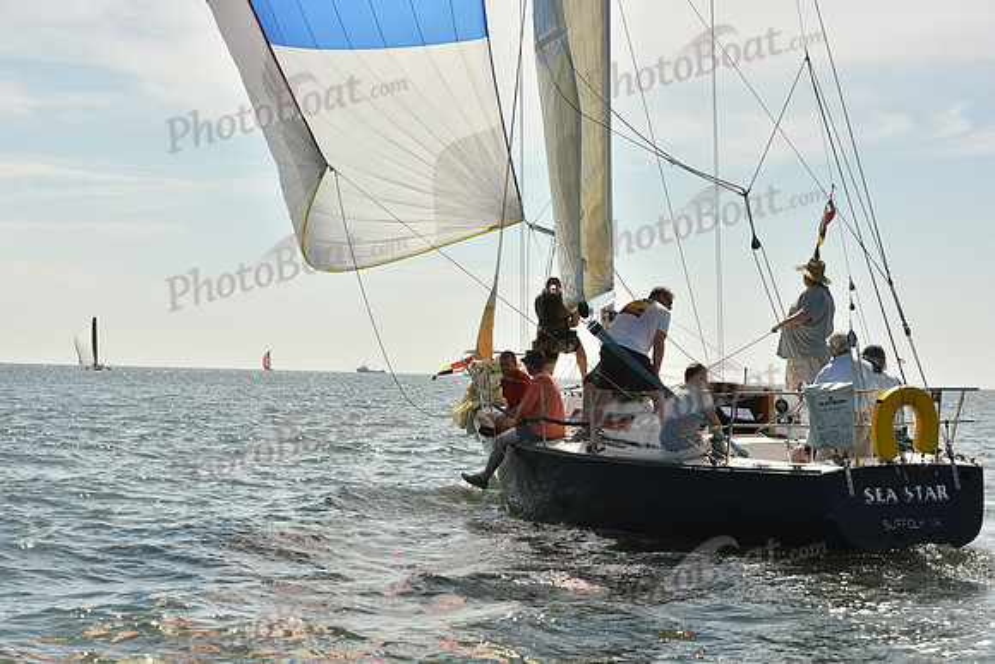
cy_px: 332
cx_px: 498
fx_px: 1935
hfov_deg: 28.8
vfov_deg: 19.5
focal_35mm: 70
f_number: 10
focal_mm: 70
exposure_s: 1/1000
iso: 320
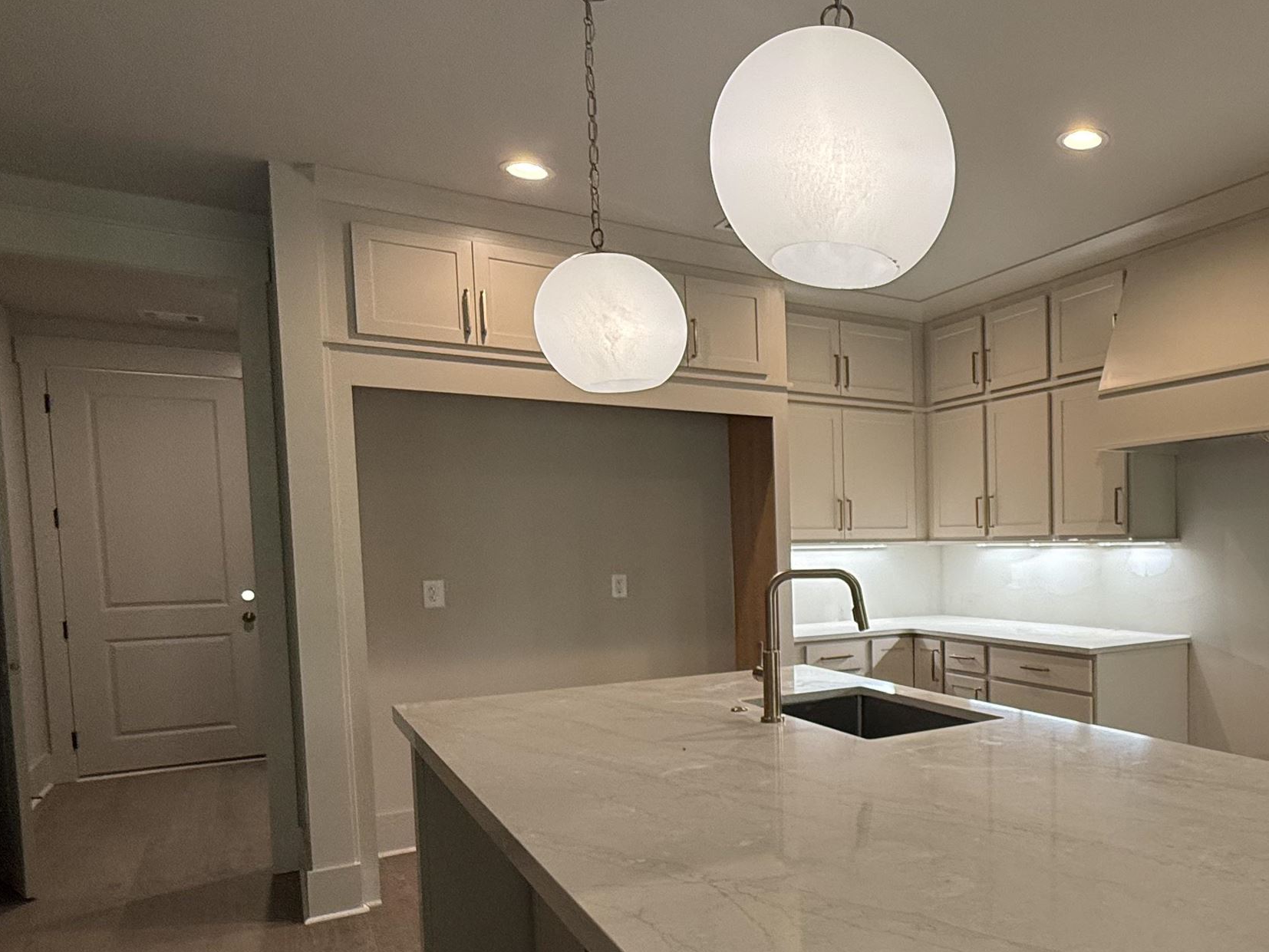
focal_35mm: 26
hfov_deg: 62.0
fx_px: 953
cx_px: 1004
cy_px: 598
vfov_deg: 52.5
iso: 160
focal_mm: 2.22
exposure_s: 1/120
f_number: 2.2
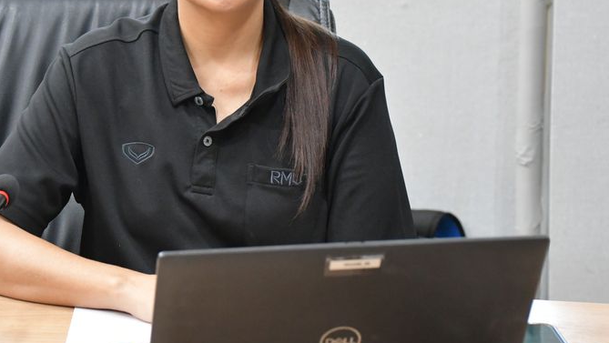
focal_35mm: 125
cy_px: 84
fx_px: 2019
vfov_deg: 9.7
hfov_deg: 17.1
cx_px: 230
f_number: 4.8
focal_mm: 52
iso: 3200
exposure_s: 1/100
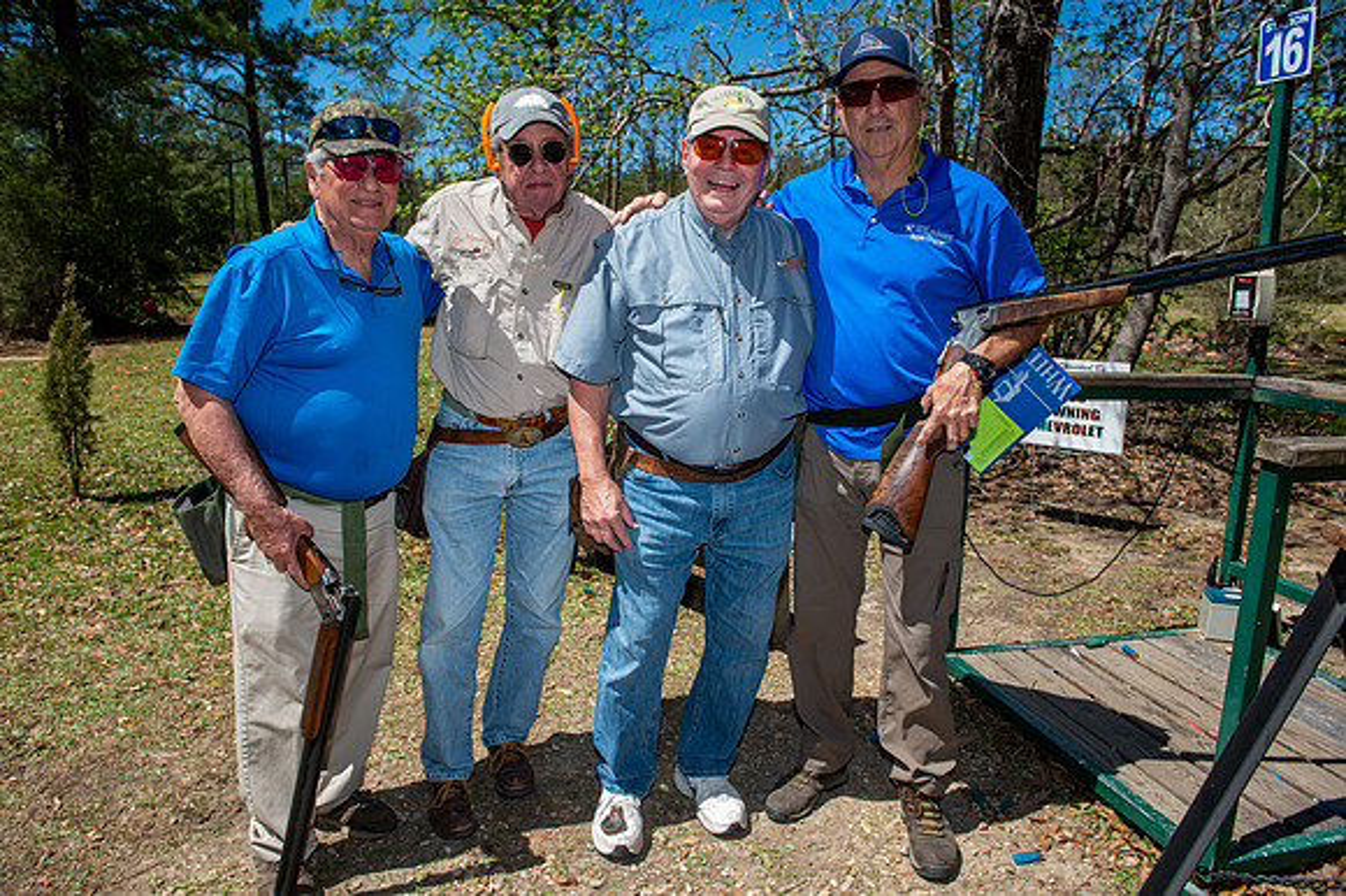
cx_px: 673
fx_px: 897
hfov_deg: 73.8
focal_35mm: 24
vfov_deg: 53.1
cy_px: 448
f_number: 5.6
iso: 50
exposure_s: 1/250
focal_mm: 24
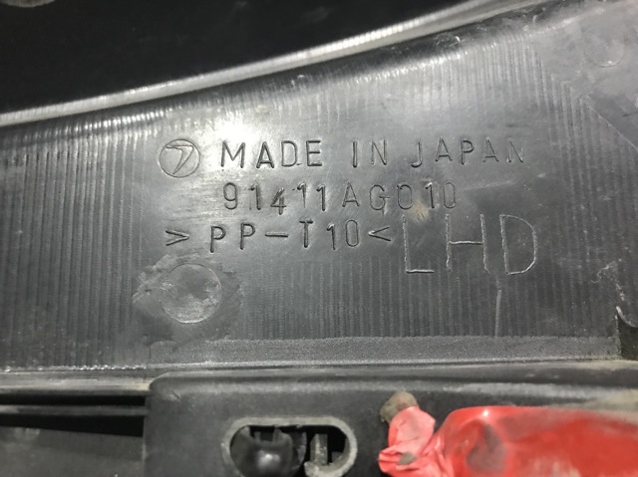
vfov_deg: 49.7
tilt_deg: -72.5
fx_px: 516
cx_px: 319
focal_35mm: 28
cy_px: 238
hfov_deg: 63.5
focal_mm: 3.99
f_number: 1.8
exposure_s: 1/7
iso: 80
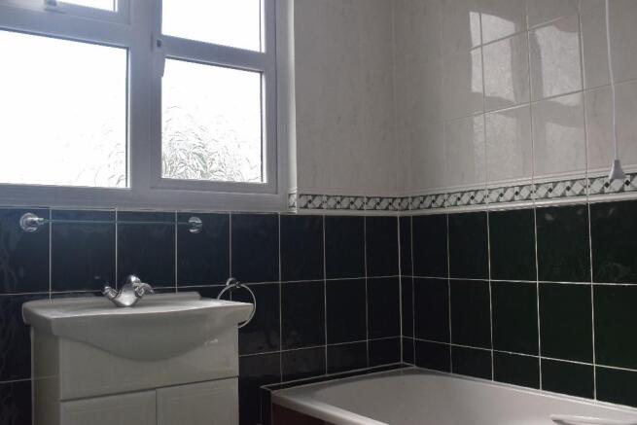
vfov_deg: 36.9
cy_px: 212
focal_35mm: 36
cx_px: 318
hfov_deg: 53.1
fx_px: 637
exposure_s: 1/125
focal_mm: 24
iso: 400
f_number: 9
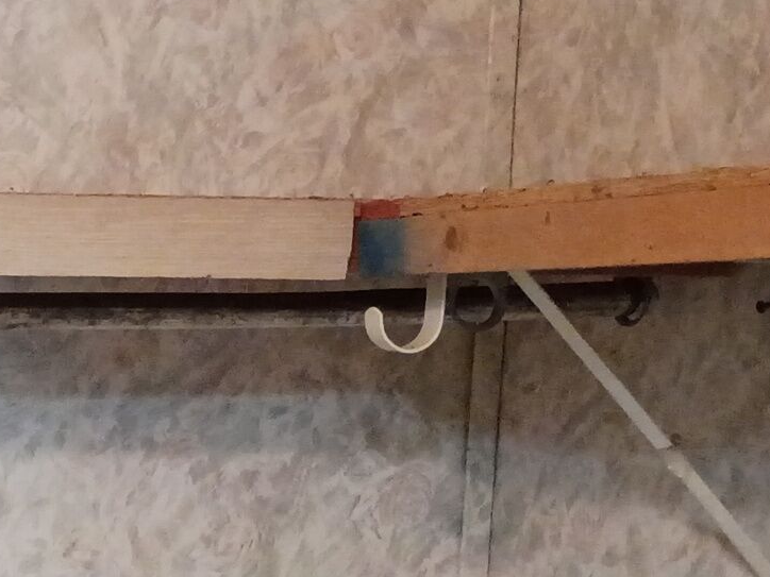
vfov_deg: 11.7
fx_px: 2736
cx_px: -388
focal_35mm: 123
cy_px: 765
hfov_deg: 14.9
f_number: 1.8
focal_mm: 4.27
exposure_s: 1/30
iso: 1176
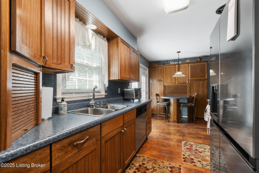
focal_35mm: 15
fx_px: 108
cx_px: 130
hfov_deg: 100.4
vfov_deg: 77.3
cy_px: 86
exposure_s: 1/15
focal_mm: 10
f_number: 8
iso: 400
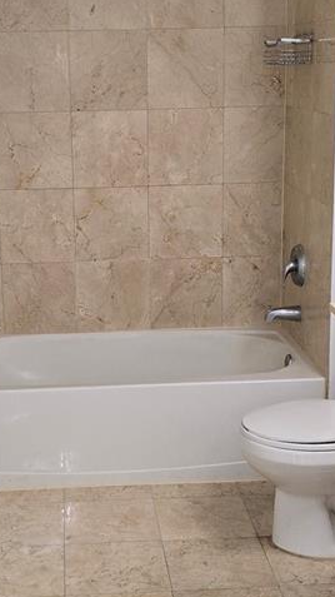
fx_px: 996
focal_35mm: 63
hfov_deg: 19.1
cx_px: 124
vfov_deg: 33.3
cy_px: 284
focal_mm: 6.3
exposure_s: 1/60
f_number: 1.7
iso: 80
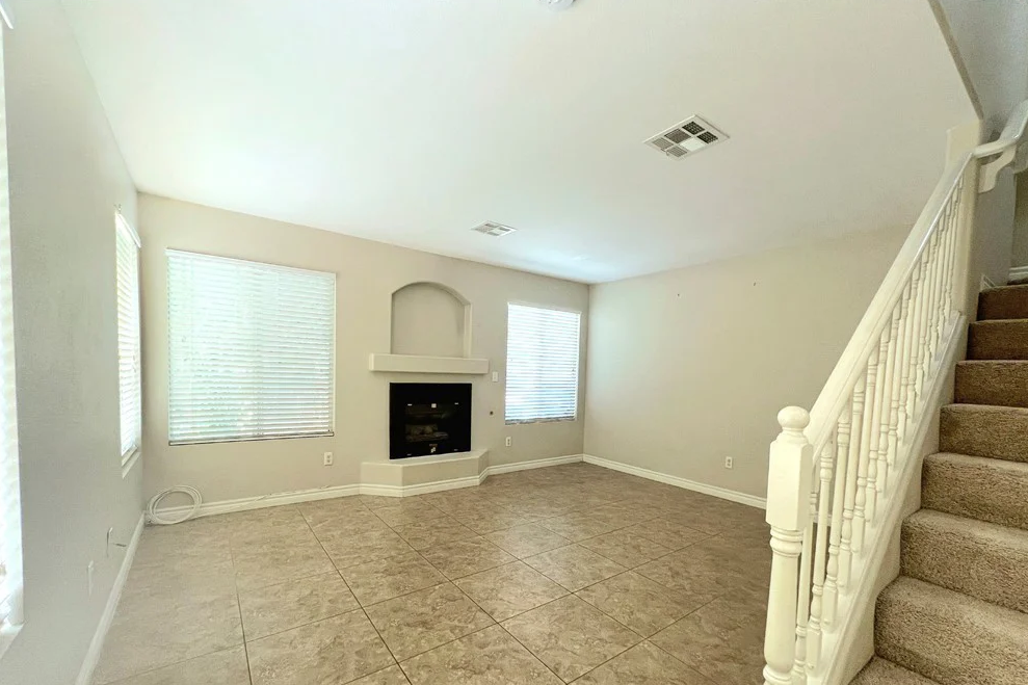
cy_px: 394
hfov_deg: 104.2
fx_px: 400
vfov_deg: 80.6
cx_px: 529
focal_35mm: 14
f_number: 1.8
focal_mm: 1.57
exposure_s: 1/120
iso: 200
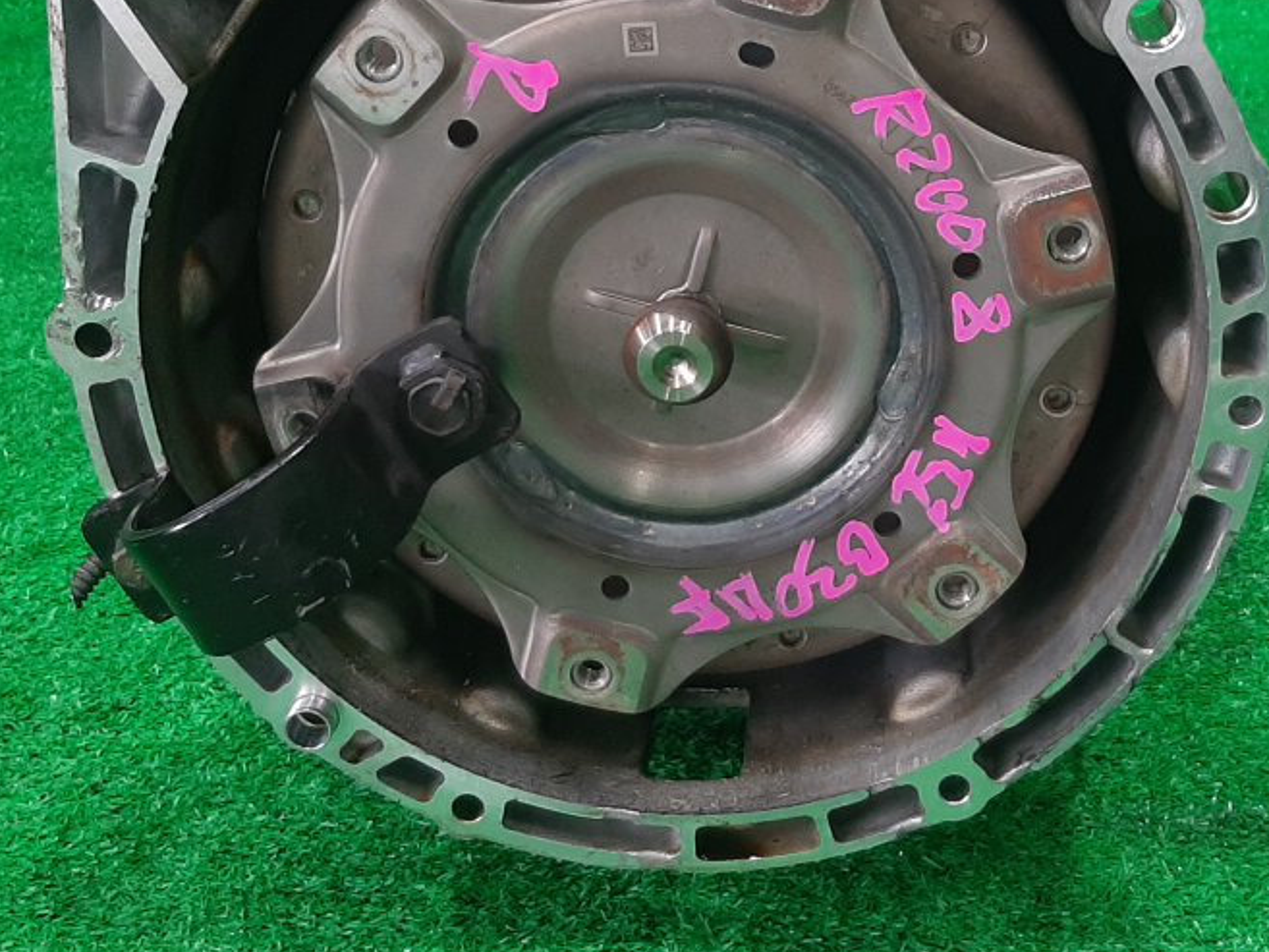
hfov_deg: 33.6
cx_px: 819
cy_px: 290
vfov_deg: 25.5
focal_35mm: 57
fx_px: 2090
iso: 105
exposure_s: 1/50
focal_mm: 3.93
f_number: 1.7
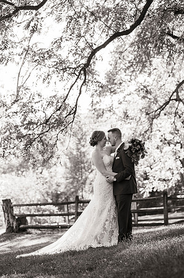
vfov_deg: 25.4
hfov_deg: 17.0
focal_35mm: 80
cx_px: 92
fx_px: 615
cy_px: 139
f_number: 3.5
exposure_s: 1/160
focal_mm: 80
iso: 160
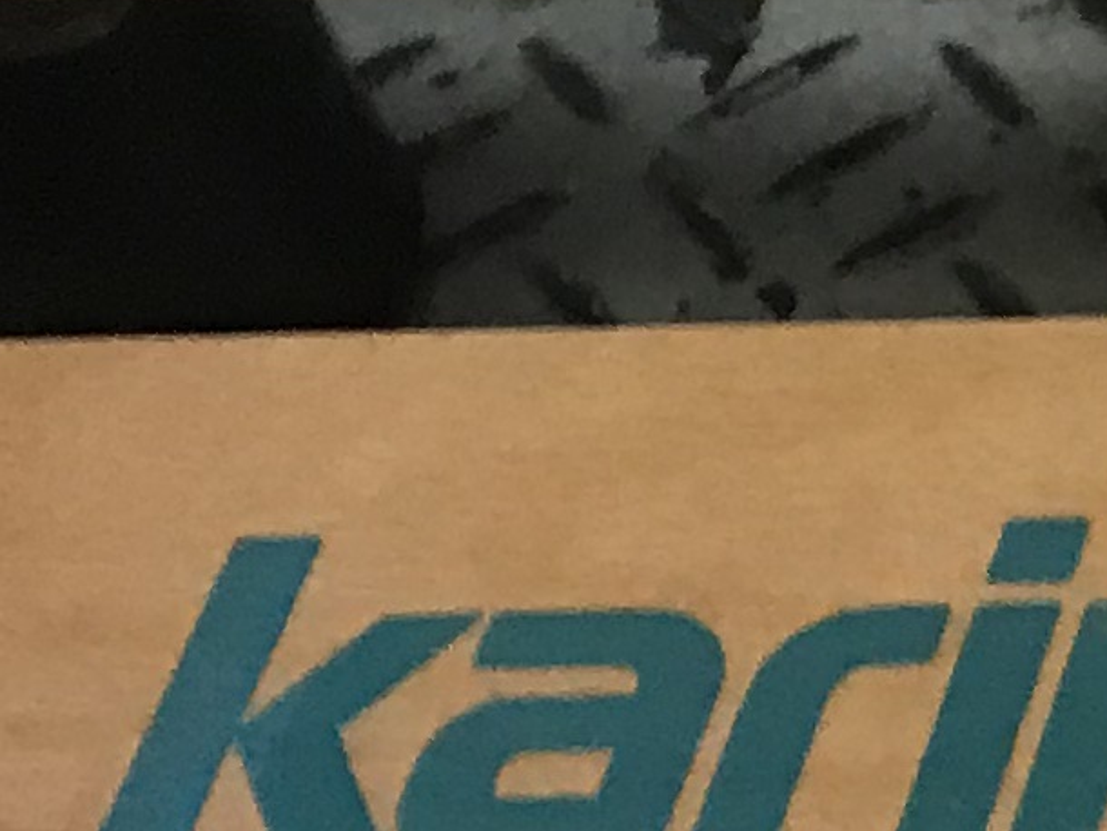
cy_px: 934
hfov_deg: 8.5
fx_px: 5919
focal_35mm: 185
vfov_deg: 8.0
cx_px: 3571
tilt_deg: -52.2
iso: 40
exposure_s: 1/20
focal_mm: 3.99
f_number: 1.8
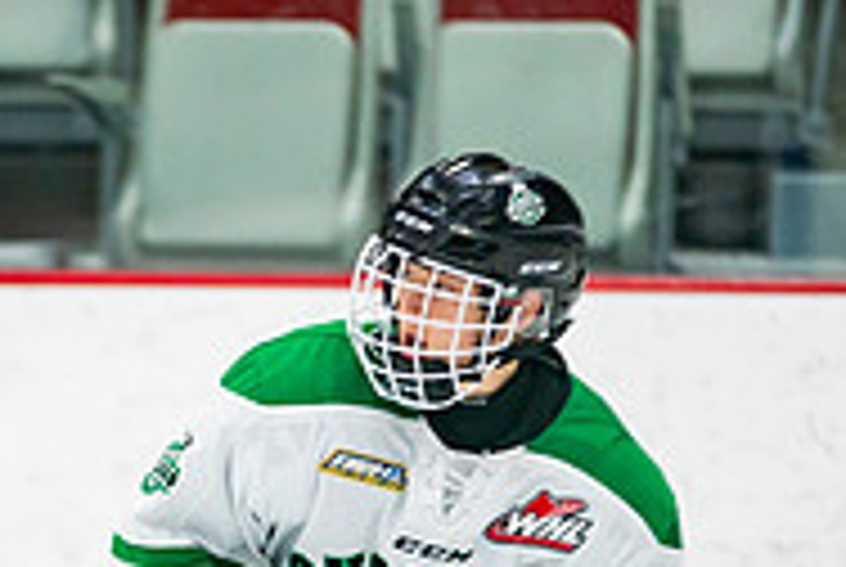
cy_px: 598
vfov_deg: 1.8
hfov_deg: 2.7
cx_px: 177
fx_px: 18076
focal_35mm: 768
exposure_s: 1/640
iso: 800
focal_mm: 200
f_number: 2.8
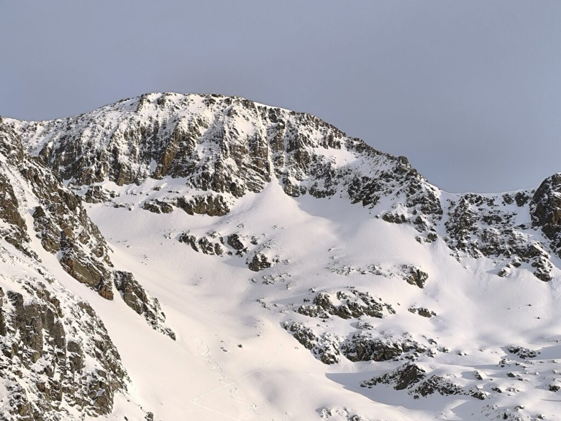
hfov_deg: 29.8
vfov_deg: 22.6
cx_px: 280
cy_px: 210
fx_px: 1053
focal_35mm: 65
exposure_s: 1/363
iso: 50
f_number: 1.65
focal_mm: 6.14
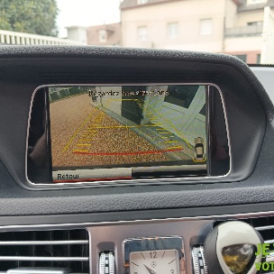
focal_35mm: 29
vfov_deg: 55.6
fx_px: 260
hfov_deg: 55.6
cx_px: 137
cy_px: 137
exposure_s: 1/100
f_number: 1.7
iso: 169
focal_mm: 5.24
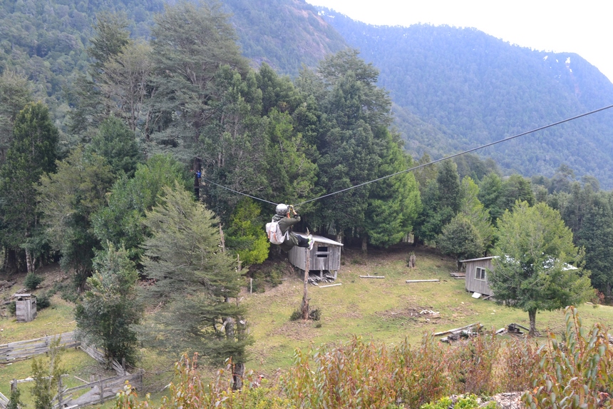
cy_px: 204
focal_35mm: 36
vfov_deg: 36.9
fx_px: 613
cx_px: 306
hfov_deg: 53.1
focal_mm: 24
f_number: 8
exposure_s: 1/50
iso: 400
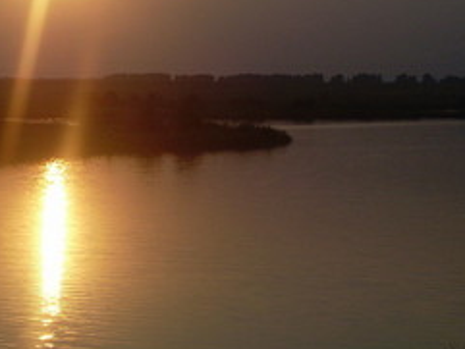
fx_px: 1976
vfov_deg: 10.1
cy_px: 163
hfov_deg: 13.3
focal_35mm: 147
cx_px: 58
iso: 80
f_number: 10.4
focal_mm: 11.7
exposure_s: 1/250
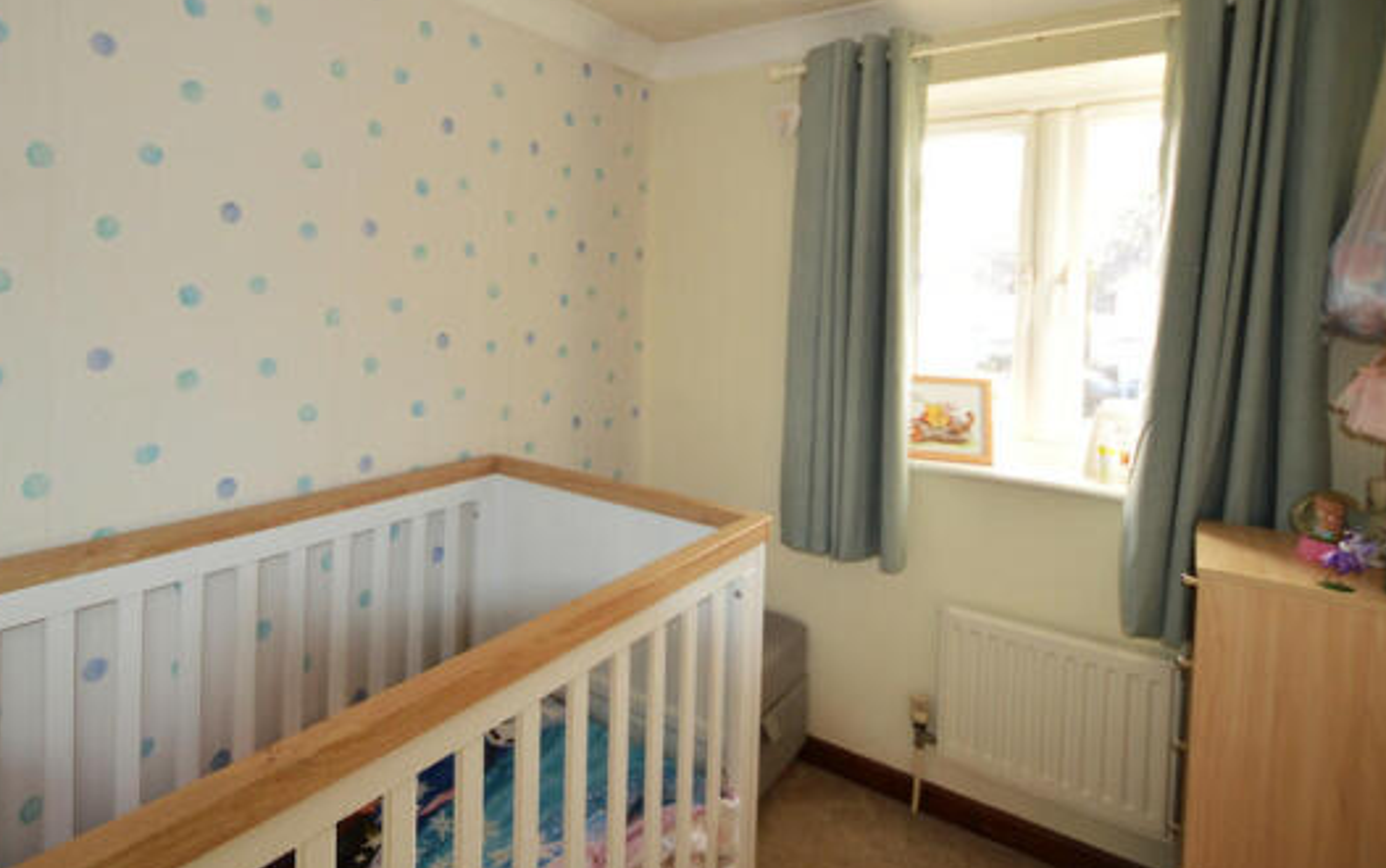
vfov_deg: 61.4
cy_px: 321
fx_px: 718
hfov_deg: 87.1
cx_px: 571
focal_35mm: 19
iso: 400
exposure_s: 1/125
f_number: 4
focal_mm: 10
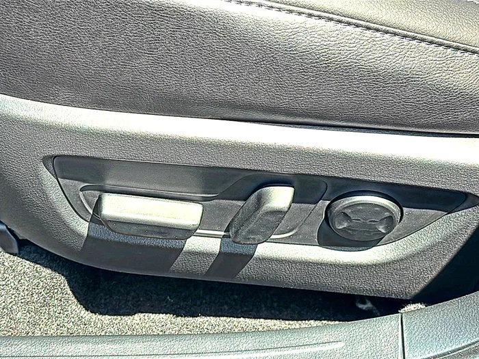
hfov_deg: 31.2
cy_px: 180
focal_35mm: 62
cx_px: 240
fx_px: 858
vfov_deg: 23.7
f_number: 1.78
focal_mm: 6.86
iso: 64
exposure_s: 1/443
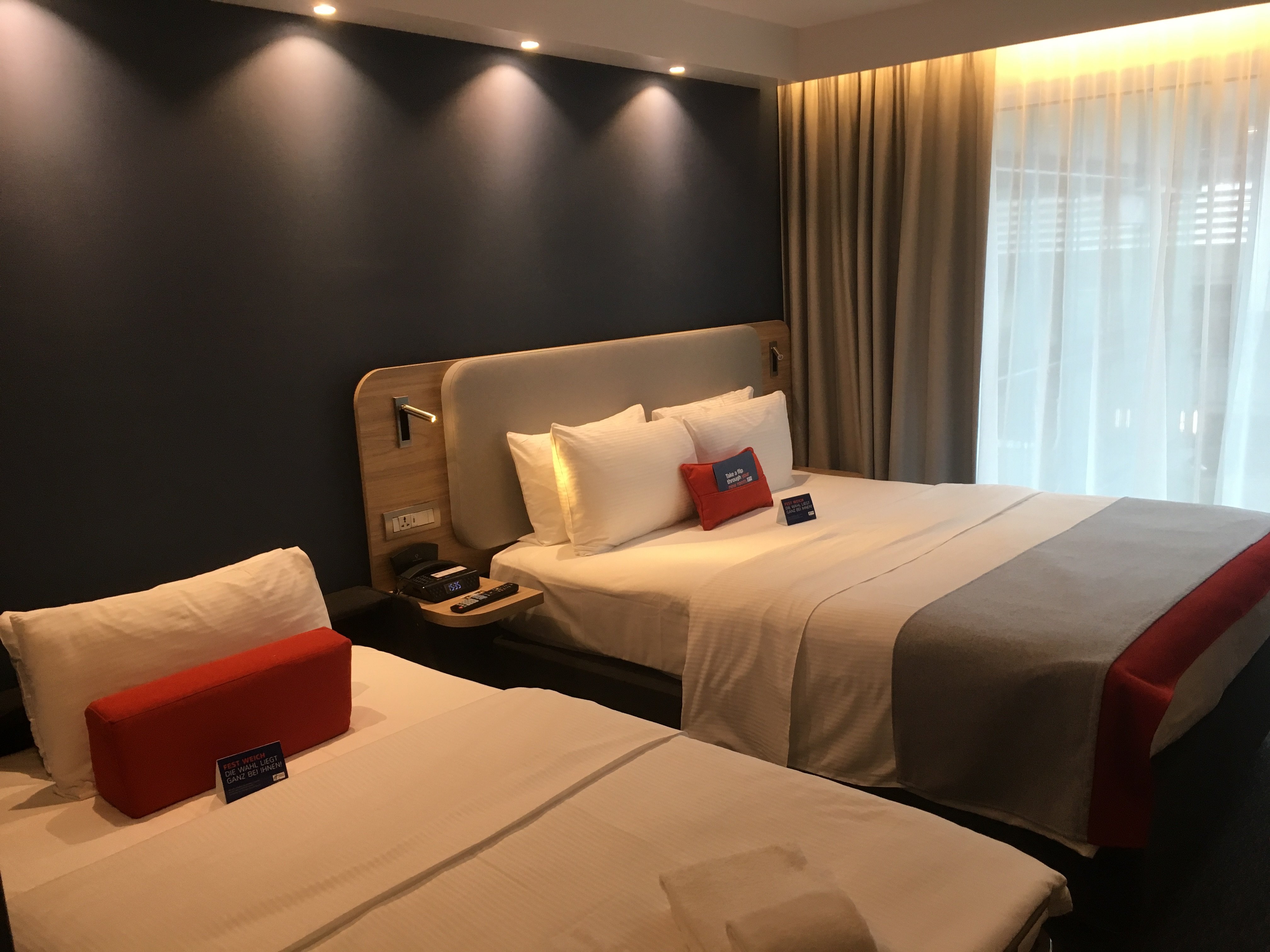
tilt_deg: -11.3
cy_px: 476
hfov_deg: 61.7
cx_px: 635
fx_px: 1064
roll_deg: +3.4
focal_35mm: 29
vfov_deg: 48.2
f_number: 2.2
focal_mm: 4.15
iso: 50
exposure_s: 1/33
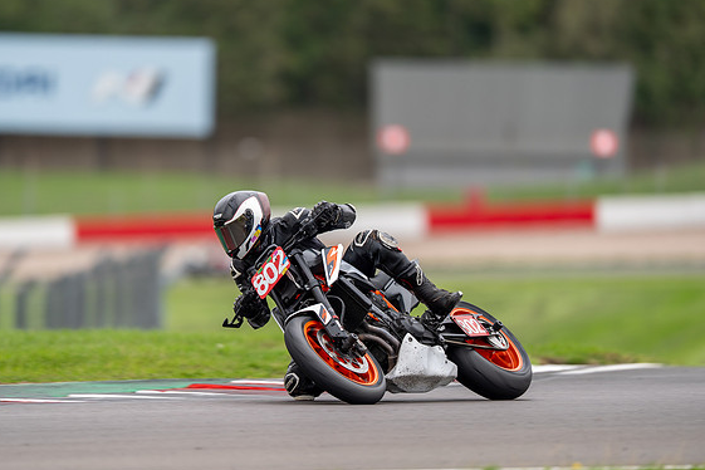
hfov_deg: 3.0
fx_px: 13414
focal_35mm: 685
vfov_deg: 2.0
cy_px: 209
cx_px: 324
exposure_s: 1/500
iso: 160
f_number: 4
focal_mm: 600
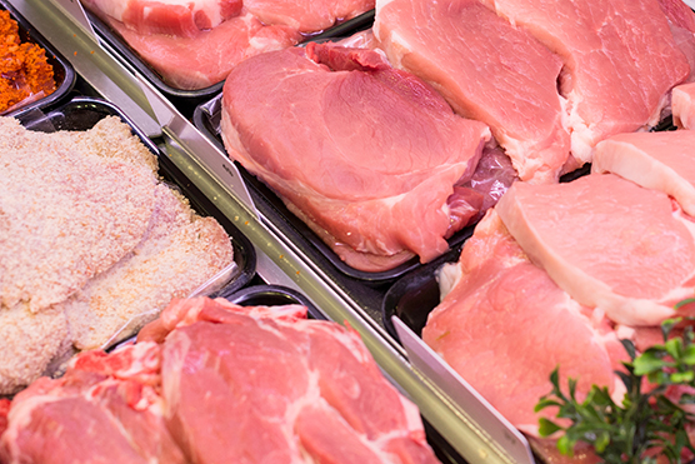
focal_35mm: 90
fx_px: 1738
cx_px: 552
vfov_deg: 15.1
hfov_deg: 22.3
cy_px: 94
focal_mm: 50
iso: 560
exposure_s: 1/90
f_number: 5.6
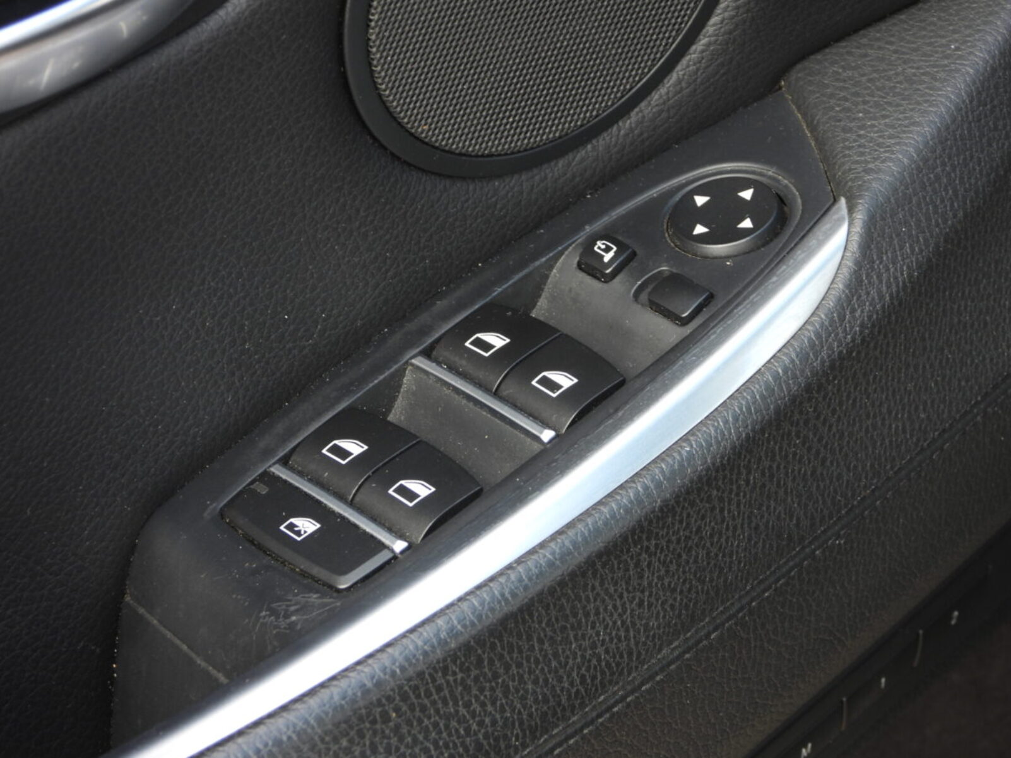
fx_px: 4236
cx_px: 506
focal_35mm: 145
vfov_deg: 10.2
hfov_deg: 13.6
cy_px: 379
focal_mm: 26.1
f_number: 4
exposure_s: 1/60
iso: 100
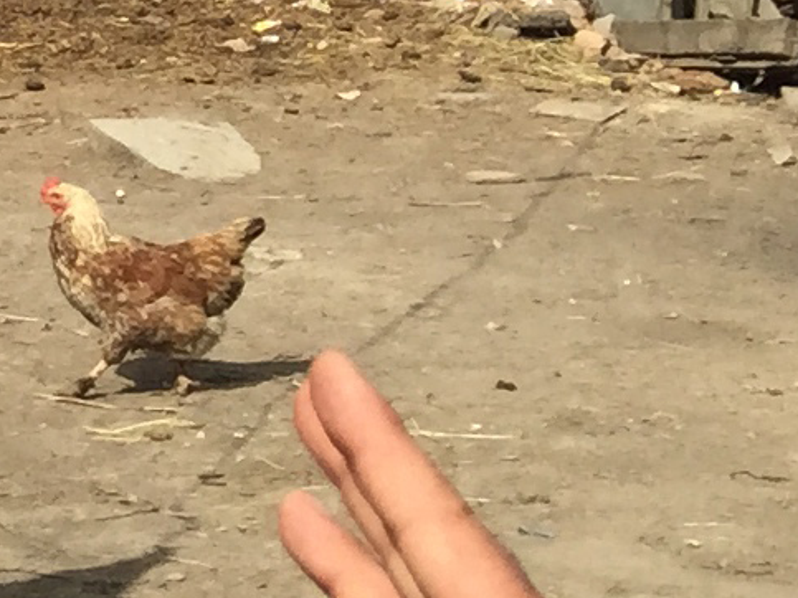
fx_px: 4517
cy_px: -841
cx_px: -1457
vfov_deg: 7.1
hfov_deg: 8.7
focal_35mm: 196
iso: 32
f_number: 2.2
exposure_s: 1/2083
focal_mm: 4.15
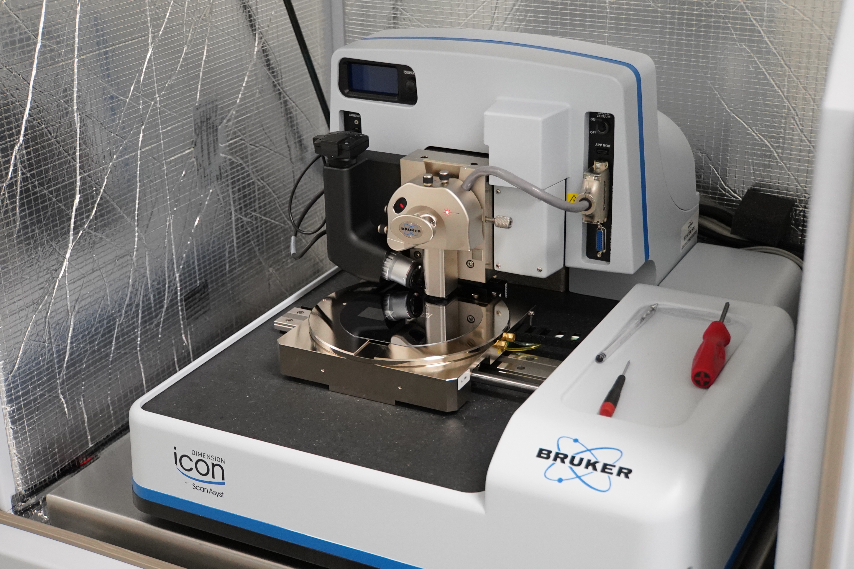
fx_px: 1305
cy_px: 284
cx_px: 427
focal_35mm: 55
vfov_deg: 24.6
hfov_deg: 36.2
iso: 3200
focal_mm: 37
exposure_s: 1/160
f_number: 4.5
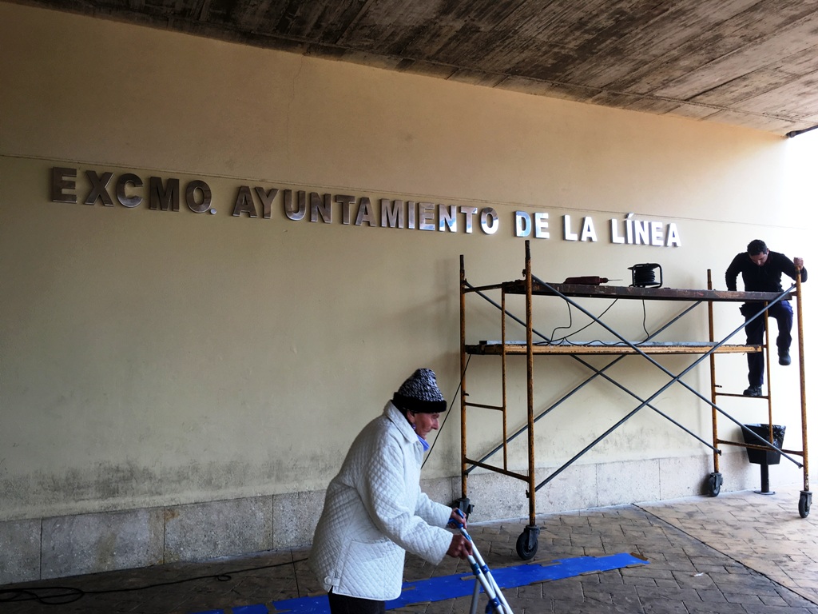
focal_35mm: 29
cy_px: 307
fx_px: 685
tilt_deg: +4.3
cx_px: 409
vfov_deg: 48.2
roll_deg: +0.8
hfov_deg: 61.7
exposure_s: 1/108
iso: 25
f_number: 2.2
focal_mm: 4.15
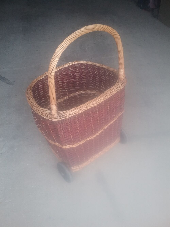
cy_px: 114
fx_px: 203
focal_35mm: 31
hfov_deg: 45.4
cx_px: 85
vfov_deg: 58.3
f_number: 2.2
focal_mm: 3.3
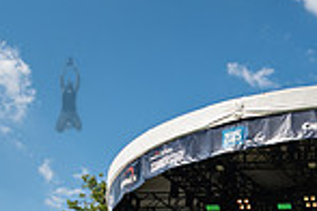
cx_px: 485
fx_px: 836
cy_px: 406
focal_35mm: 95
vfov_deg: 12.8
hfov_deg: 18.7
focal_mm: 24
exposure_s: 1/1250
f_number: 4
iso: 160
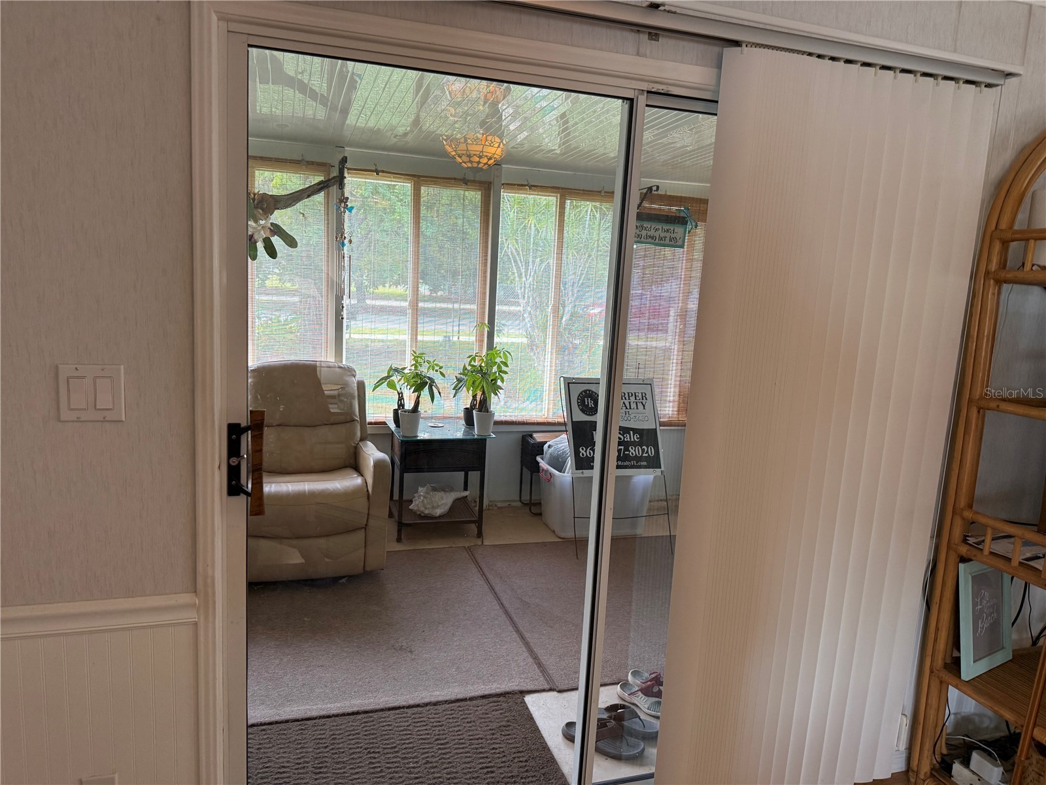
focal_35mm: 24
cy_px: 392
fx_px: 725
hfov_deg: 71.6
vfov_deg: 56.8
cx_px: 523
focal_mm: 6.76
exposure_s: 1/60
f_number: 1.78
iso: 200
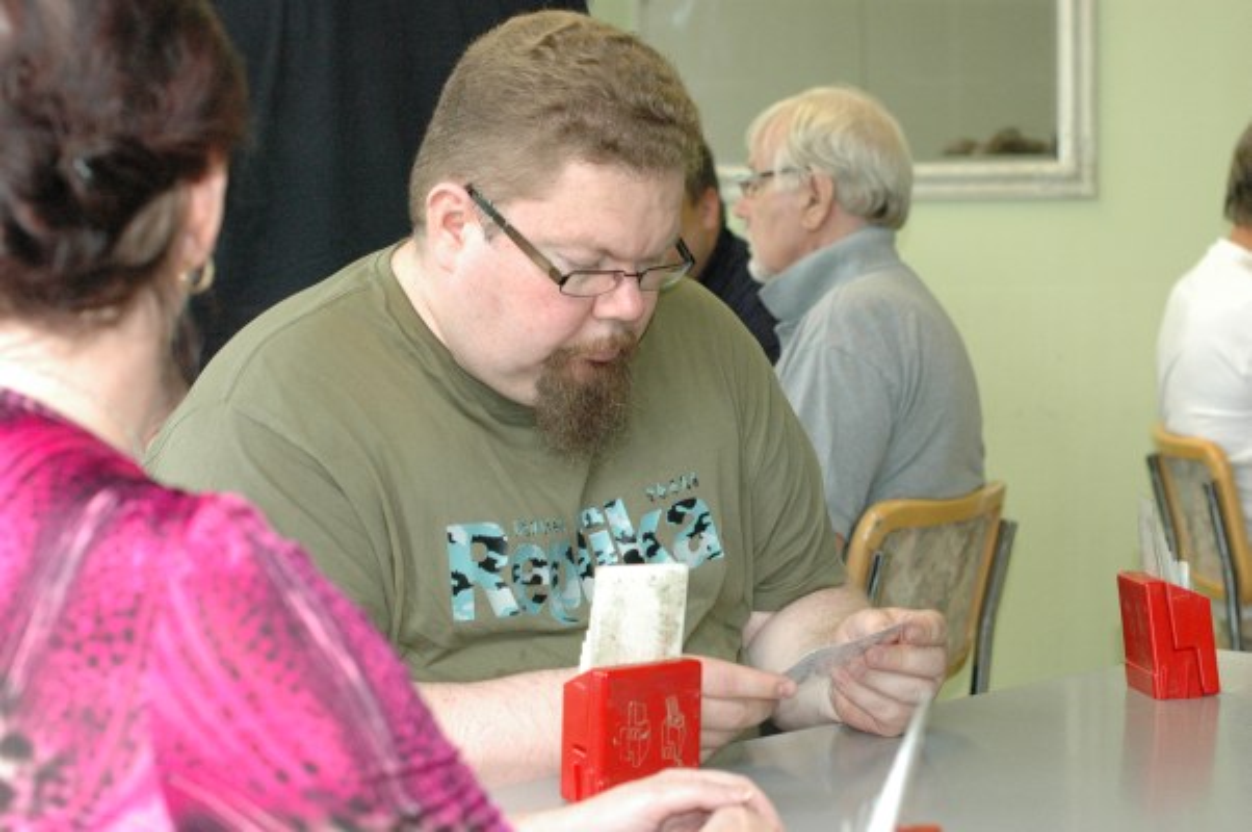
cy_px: 416
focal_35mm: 75
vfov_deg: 18.1
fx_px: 2605
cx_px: 626
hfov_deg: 27.0
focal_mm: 50
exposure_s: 1/100
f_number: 5
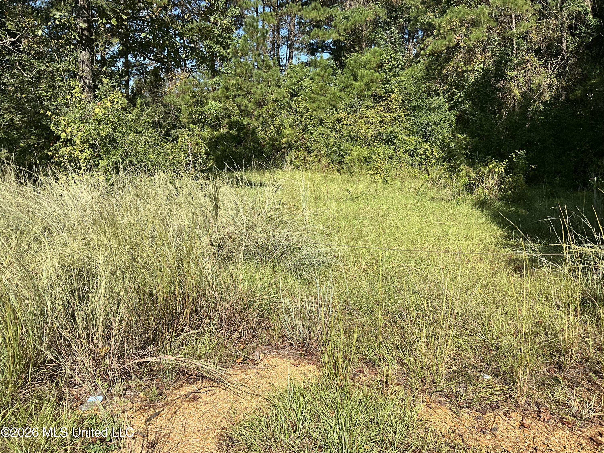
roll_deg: -0.4
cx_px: 302
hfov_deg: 61.7
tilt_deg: -10.0
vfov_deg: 48.2
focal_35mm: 29
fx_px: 506
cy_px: 226
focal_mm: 3
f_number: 1.8
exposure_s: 1/1279
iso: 25
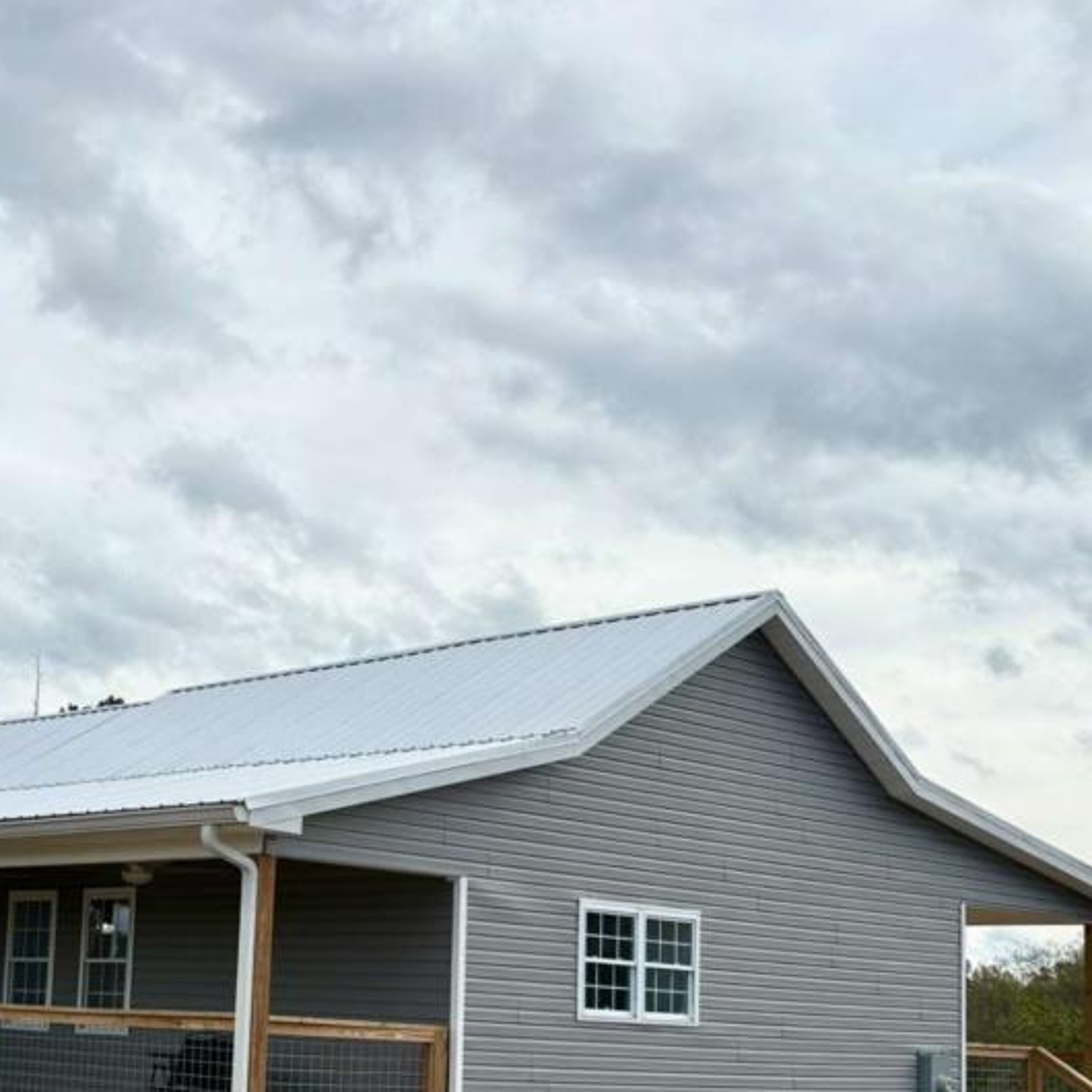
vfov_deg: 32.2
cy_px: 818
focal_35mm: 52
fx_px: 1856
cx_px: 187
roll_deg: -2.6
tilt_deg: +7.2
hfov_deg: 31.8
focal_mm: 5.96
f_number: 1.6
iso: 50
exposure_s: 1/4950
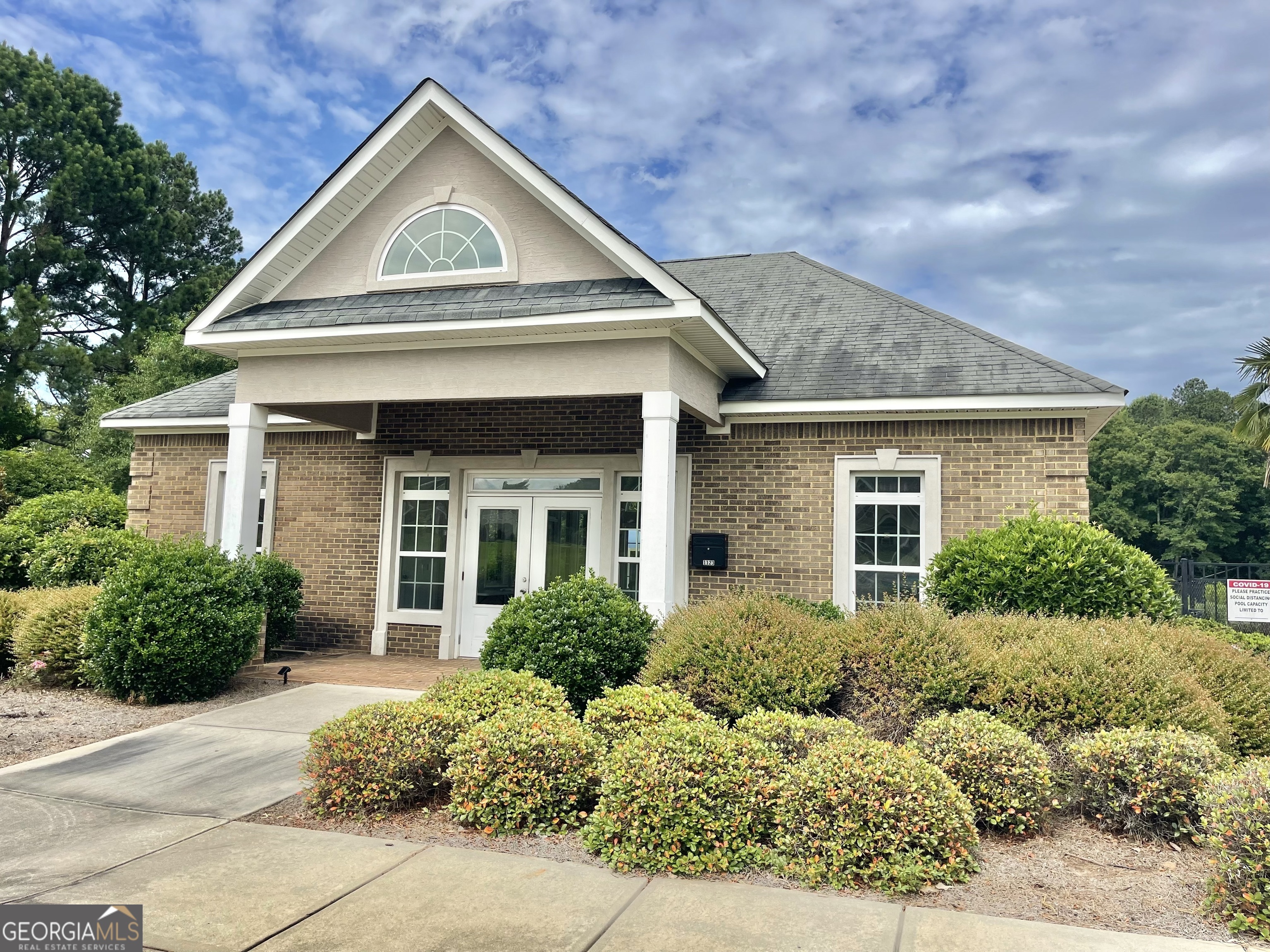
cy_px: 476
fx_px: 917
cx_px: 635
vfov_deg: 54.9
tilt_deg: +4.4
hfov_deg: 69.4
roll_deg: -1.9
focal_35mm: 25
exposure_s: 1/3344
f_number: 1.6
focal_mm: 5.1
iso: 32
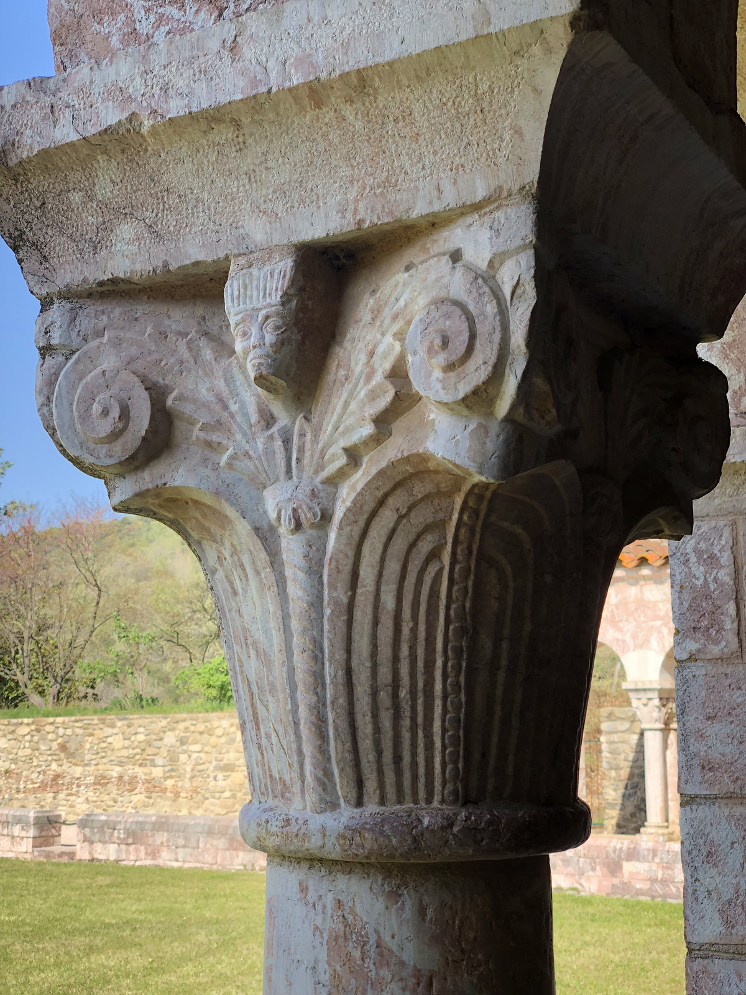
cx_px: 373
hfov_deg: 28.0
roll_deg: +0.9
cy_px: 498
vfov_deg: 36.8
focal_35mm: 52
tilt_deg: +9.3
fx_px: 1494
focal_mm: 6
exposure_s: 1/220
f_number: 2.4
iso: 16
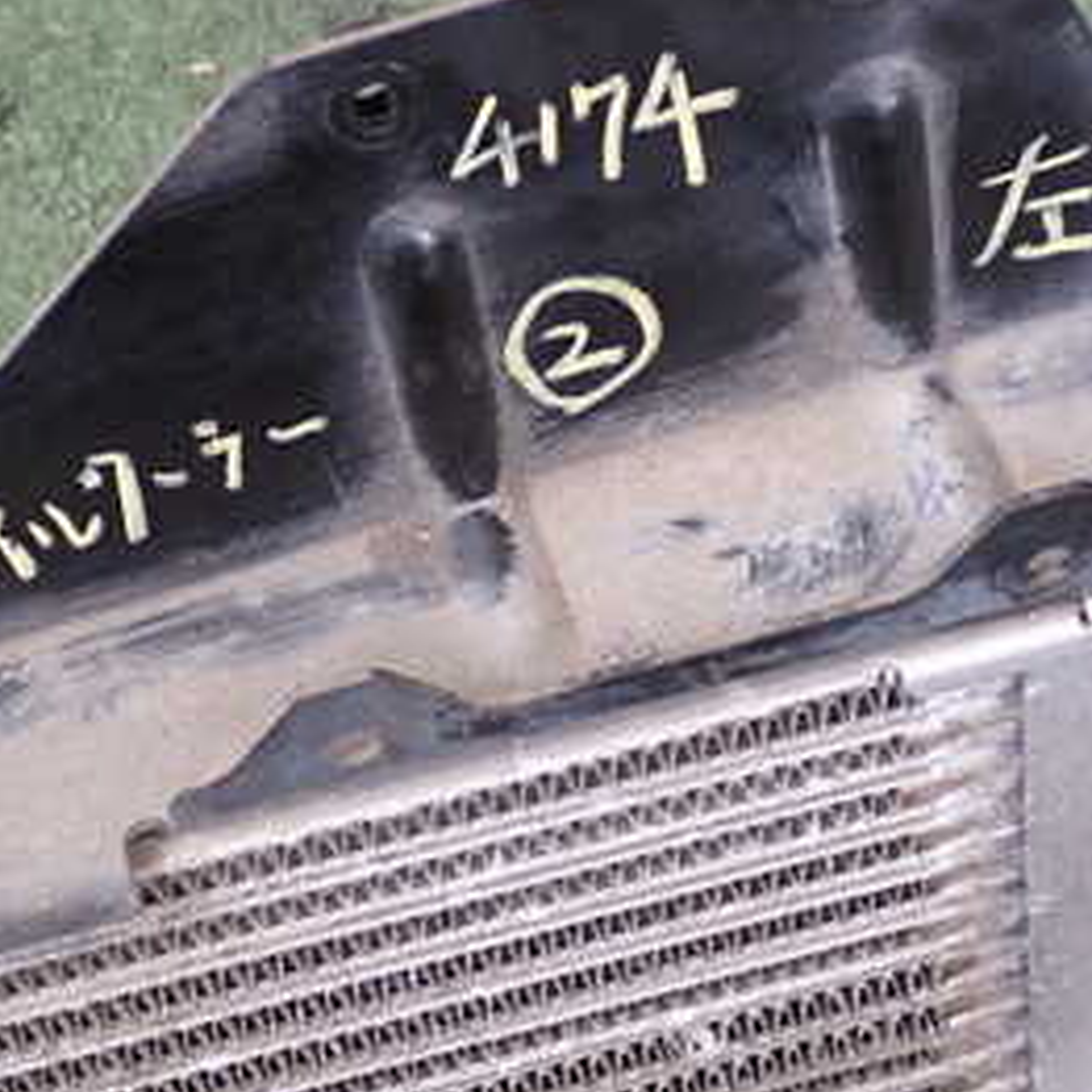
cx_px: 413
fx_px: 3176
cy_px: 625
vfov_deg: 19.5
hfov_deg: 19.5
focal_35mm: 89
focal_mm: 7.84
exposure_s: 1/40
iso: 320
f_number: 2.9
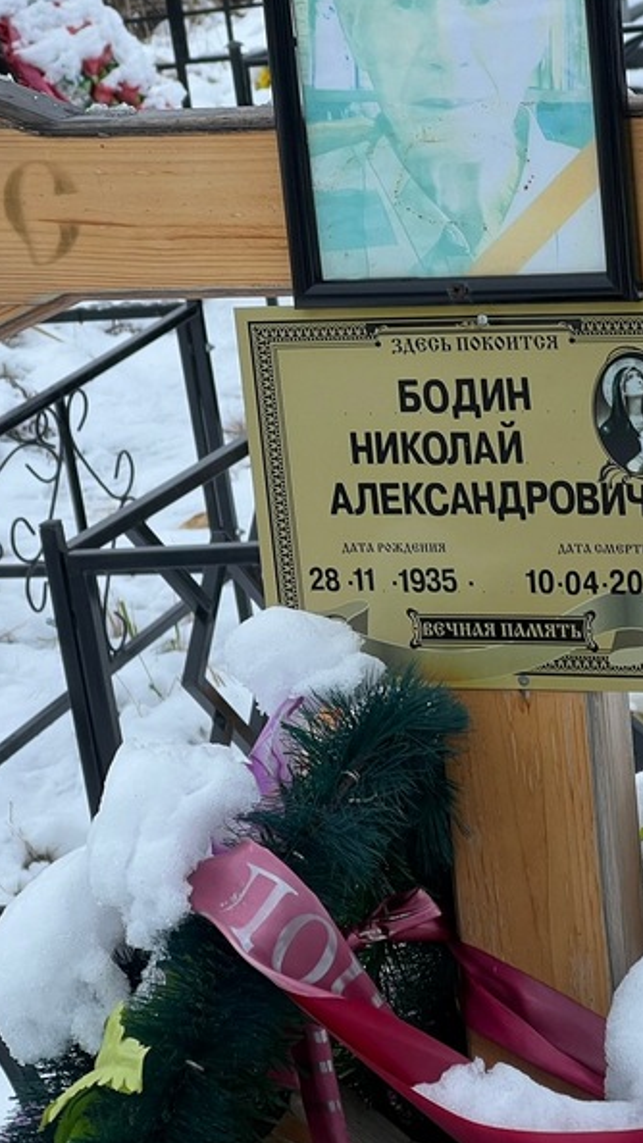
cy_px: 572
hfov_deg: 10.7
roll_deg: +7.9
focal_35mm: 113
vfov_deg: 18.9
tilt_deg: -13.1
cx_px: 531
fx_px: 3426
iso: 32
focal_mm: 9
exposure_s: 1/99
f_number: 2.8
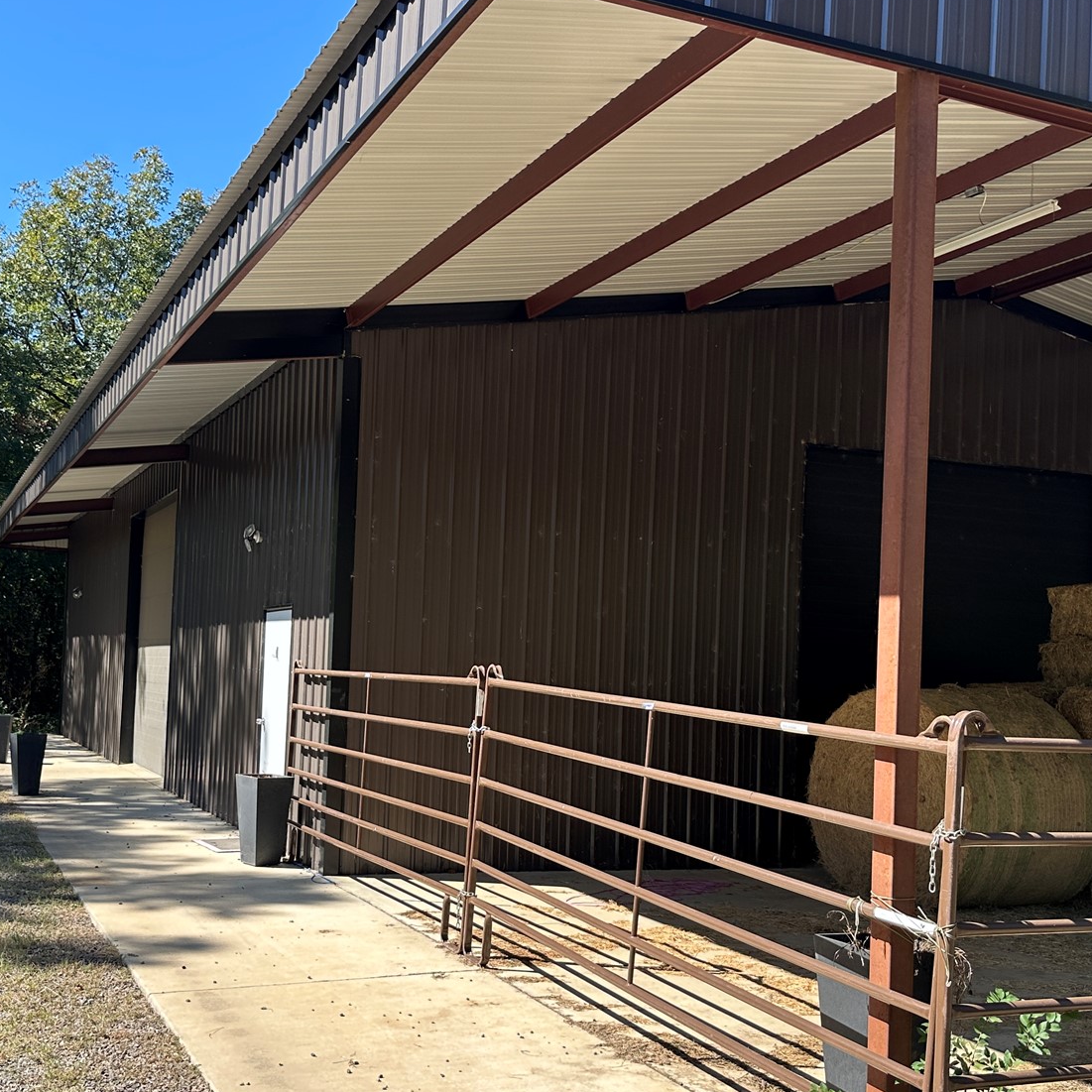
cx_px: 422
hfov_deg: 44.6
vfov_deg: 44.8
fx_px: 1321
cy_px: 620
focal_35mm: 37
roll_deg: -2.0
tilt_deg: +2.5
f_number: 1.78
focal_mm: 6.86
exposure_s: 1/1845
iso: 80
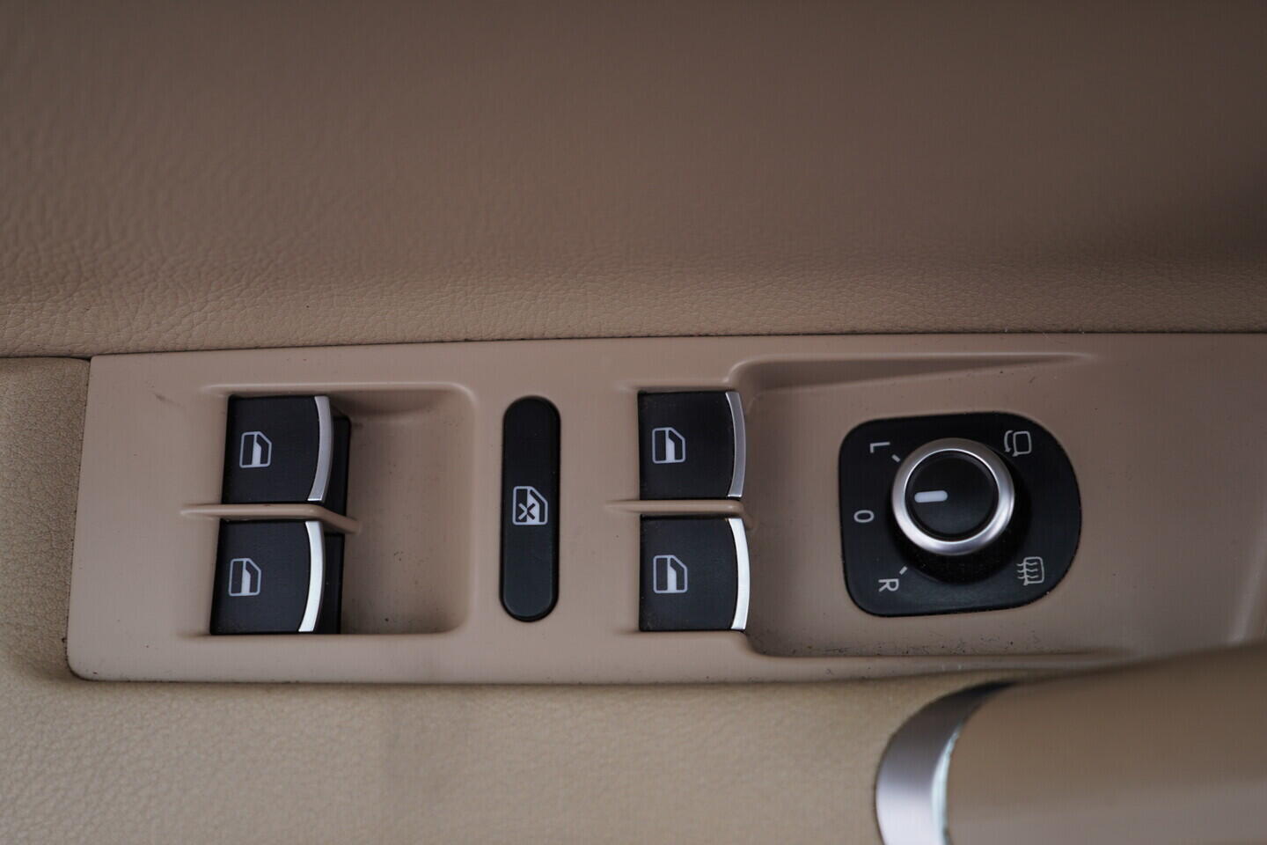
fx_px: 1267
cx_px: 634
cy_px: 422
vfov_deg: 36.9
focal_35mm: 36
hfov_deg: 53.1
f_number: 3.2
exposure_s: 1/50
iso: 125
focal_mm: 24
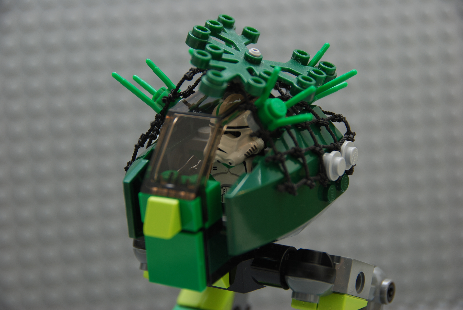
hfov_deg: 17.0
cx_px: 232
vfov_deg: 11.5
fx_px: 1545
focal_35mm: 120
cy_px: 155
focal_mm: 80
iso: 100
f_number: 5.6
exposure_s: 1/125
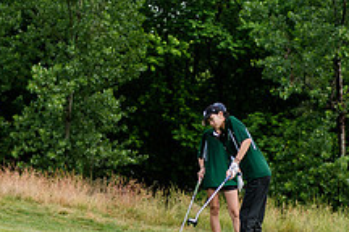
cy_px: 167
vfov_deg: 6.4
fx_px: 2084
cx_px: 97
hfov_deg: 9.6
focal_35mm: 215
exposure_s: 1/640
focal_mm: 80
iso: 125
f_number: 3.5
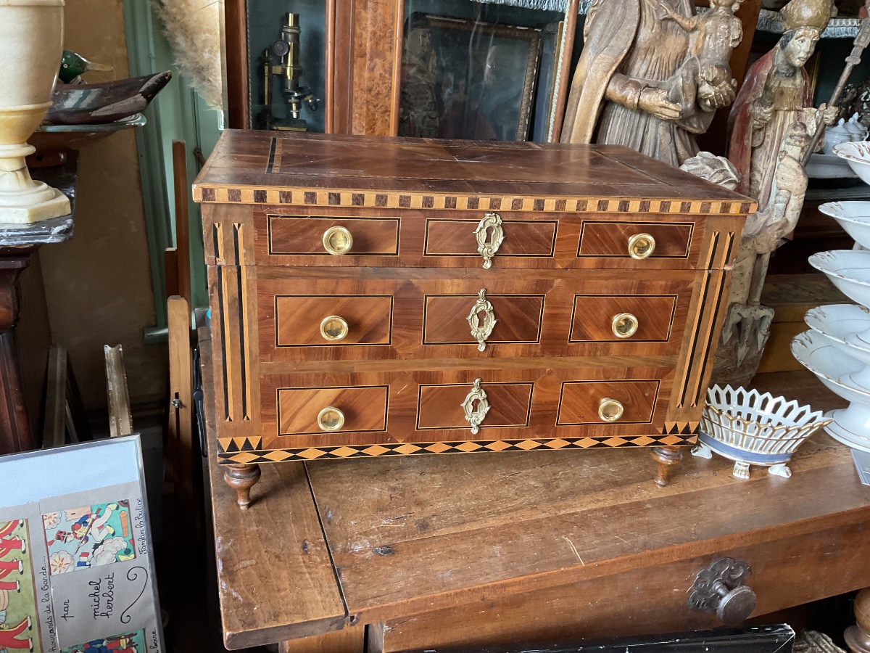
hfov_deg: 61.7
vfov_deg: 48.2
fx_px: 729
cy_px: 326
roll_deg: -4.1
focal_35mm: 29
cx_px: 435
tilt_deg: -21.9
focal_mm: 3
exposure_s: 1/60
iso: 125
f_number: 1.8
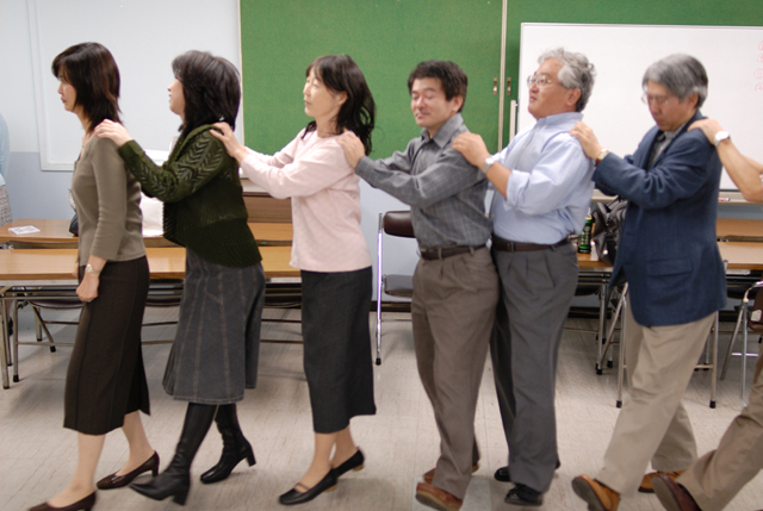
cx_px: 382
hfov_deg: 46.3
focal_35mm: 42
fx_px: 892
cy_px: 256
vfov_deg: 32.0
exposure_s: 1/60
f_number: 2
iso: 250
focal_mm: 28
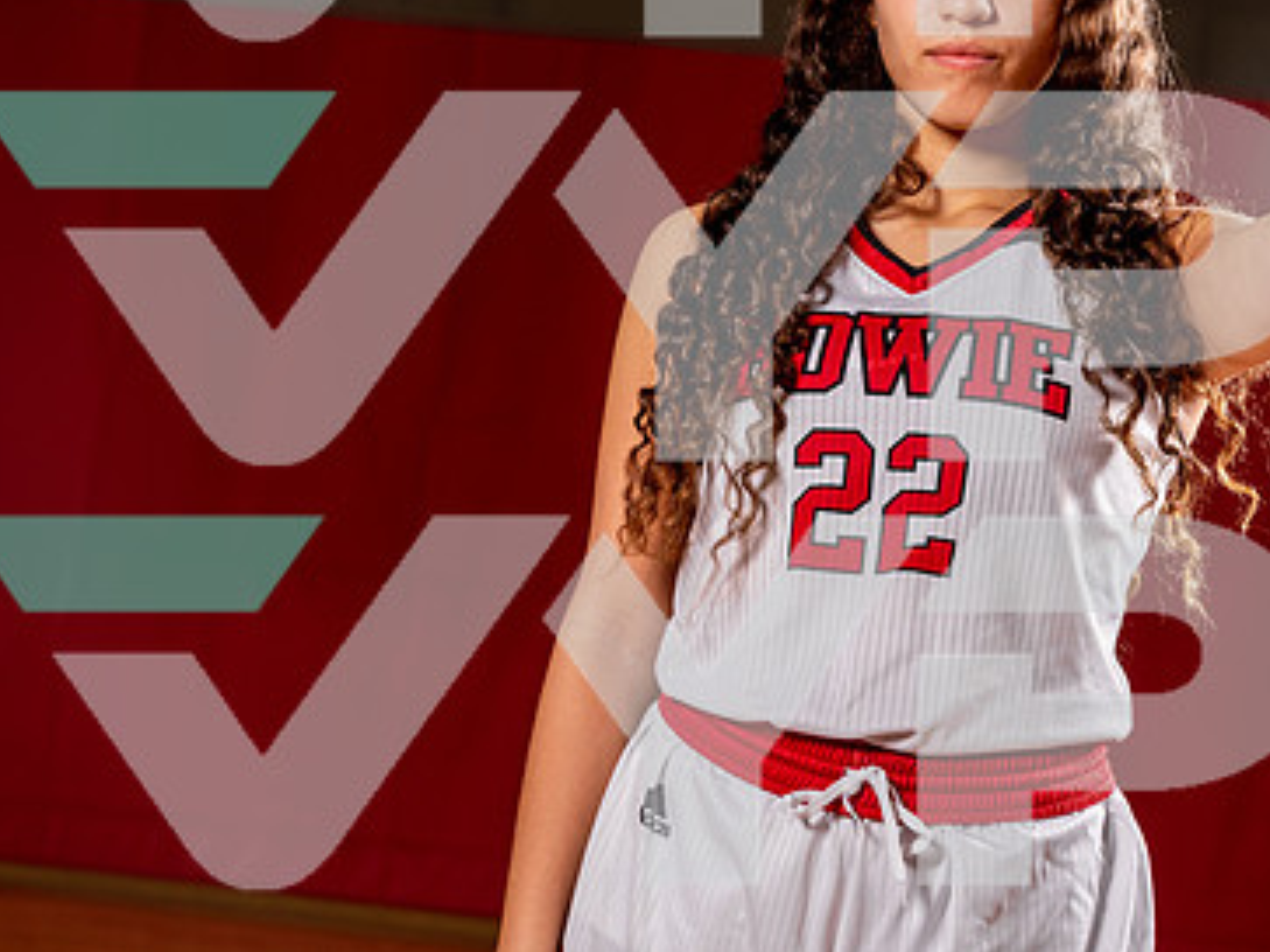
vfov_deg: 18.3
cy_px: 278
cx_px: 861
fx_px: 2934
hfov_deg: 24.3
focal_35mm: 80
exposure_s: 1/125
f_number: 6.3
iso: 100
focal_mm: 52
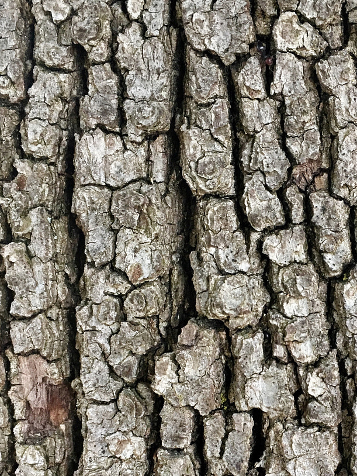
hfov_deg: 25.2
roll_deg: -0.5
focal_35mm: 57
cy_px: 337
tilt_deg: -13.9
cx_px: 291
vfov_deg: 33.3
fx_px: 783
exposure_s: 1/33
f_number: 2.2
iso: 50
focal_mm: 4.15
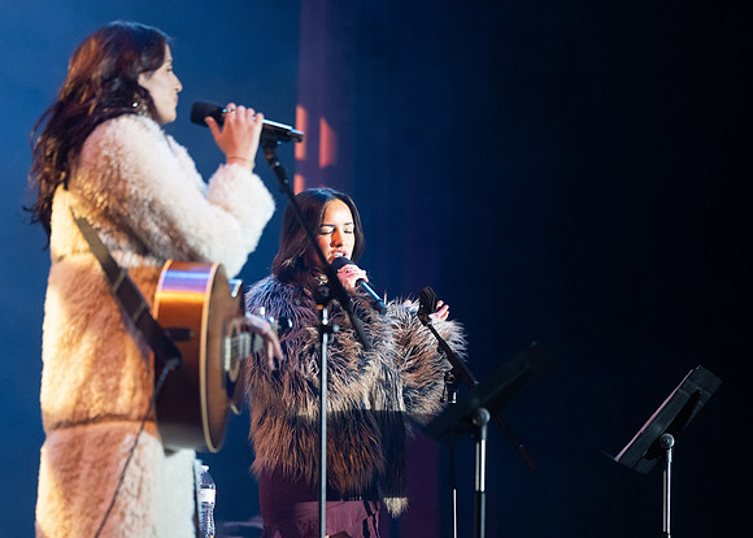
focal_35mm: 210
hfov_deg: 9.6
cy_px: 272
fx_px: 4494
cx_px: 303
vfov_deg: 6.8
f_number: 2.8
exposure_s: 1/200
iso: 3200
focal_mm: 180
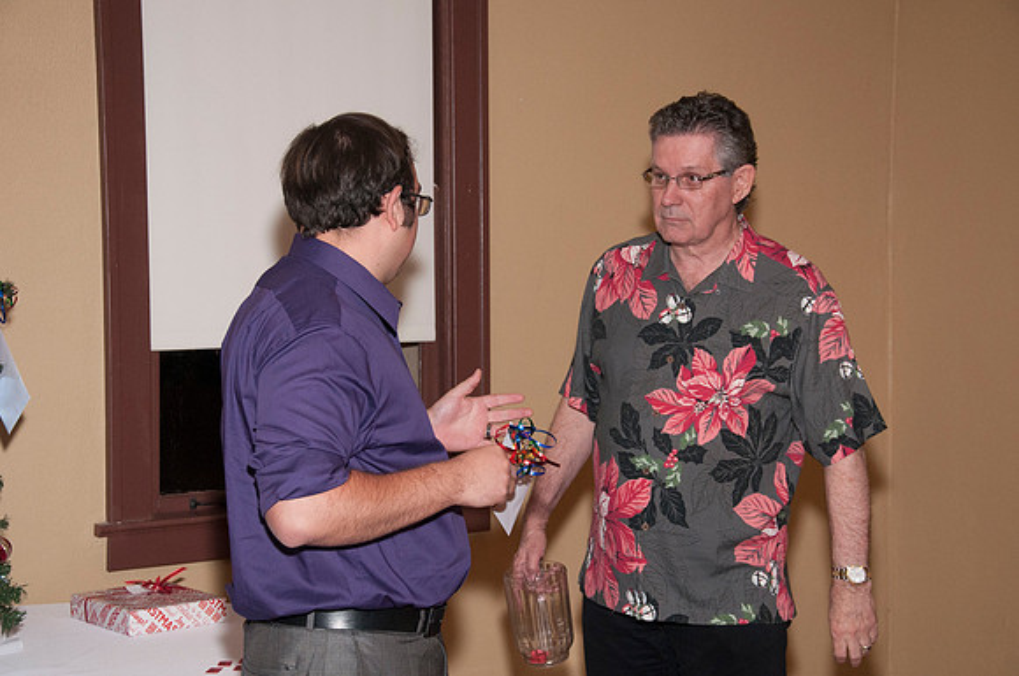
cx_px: 510
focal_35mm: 68
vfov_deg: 20.1
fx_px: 1908
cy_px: 338
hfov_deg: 29.9
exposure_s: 1/80
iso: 800
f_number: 5.6
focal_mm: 45
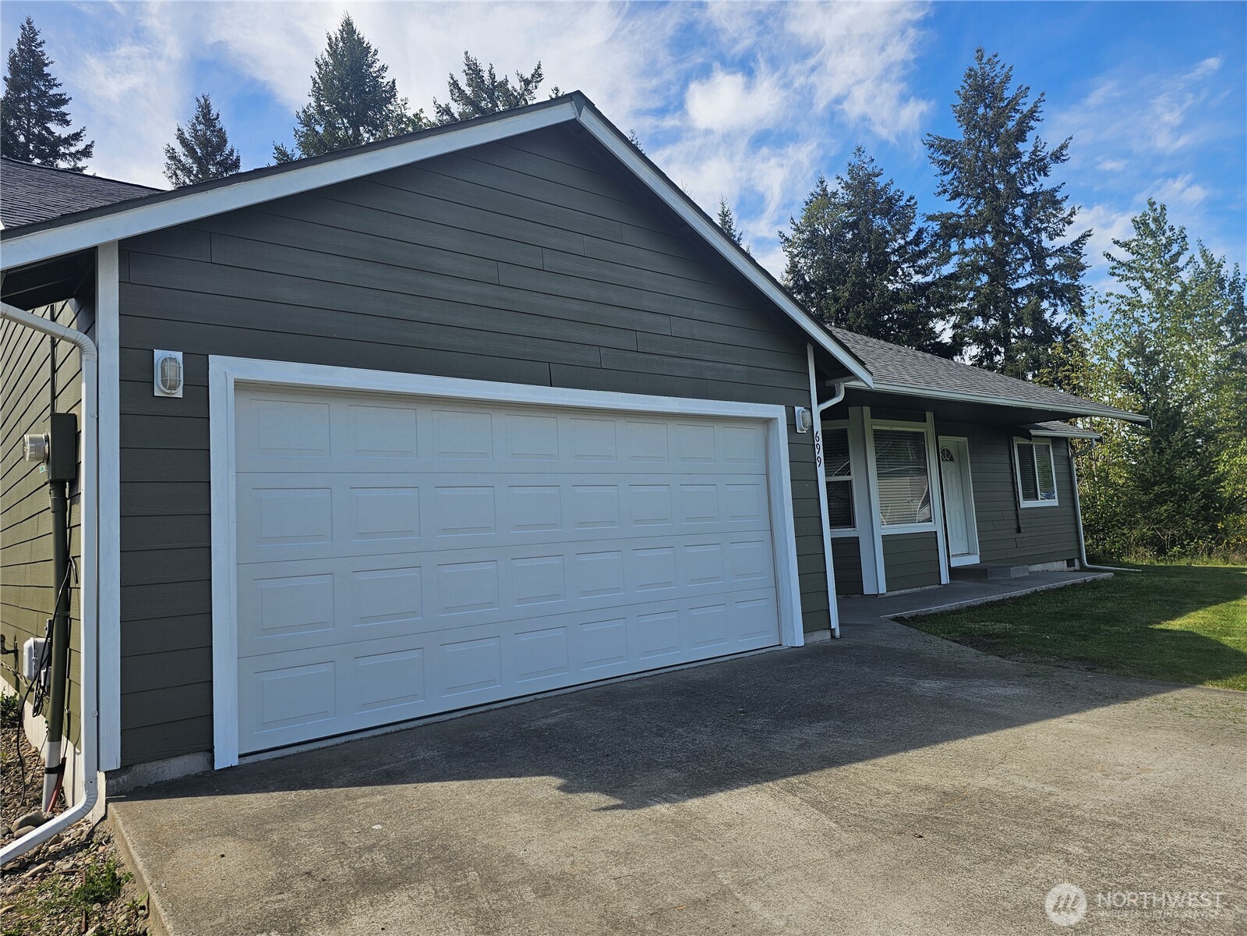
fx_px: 829
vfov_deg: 58.9
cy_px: 468
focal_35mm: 23
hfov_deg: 73.9
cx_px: 624
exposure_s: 1/545
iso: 10
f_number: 1.7
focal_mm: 6.3
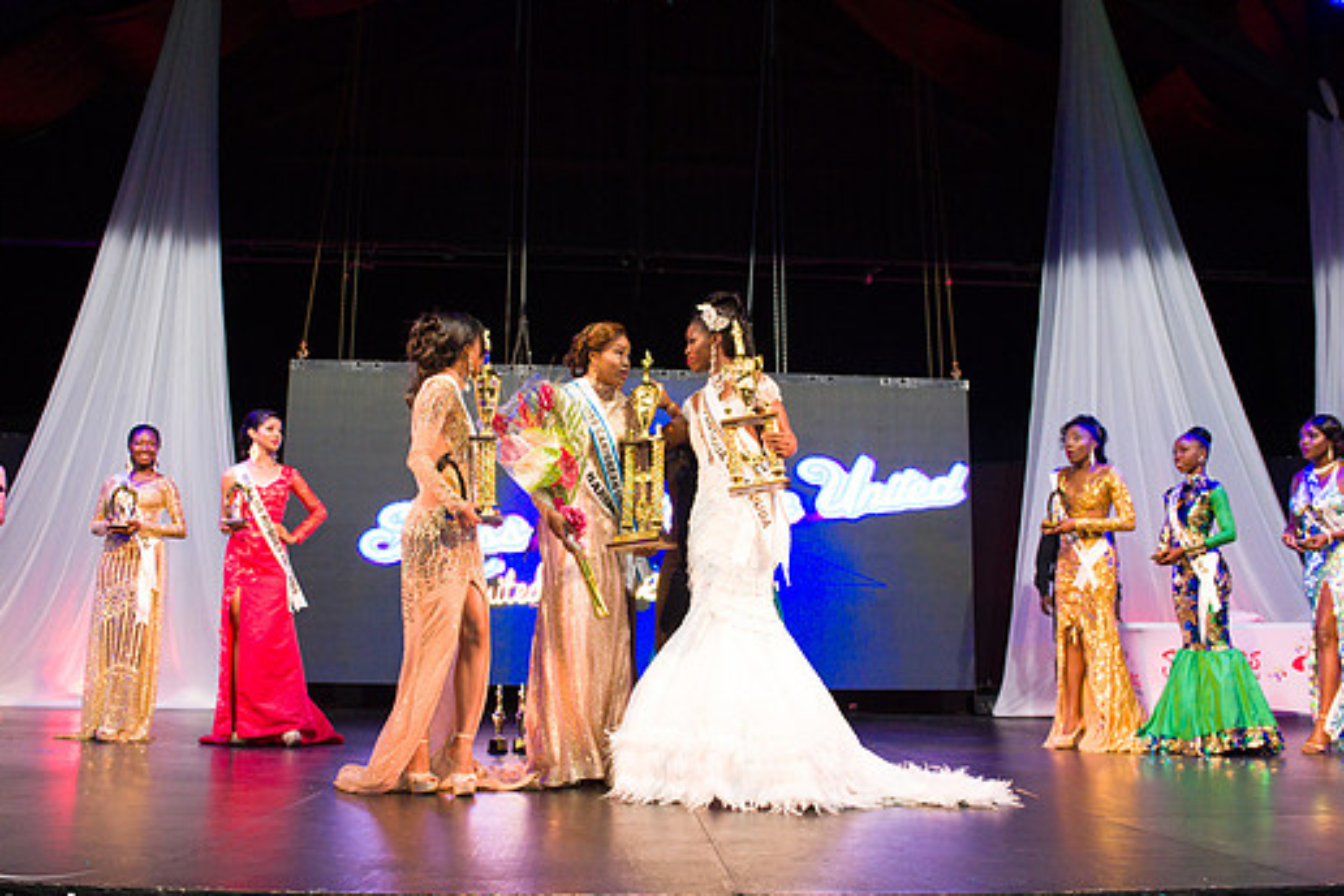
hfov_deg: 67.4
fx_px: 1008
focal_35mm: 27
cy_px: 486
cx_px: 654
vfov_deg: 47.9
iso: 4000
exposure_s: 1/160
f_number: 5
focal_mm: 24
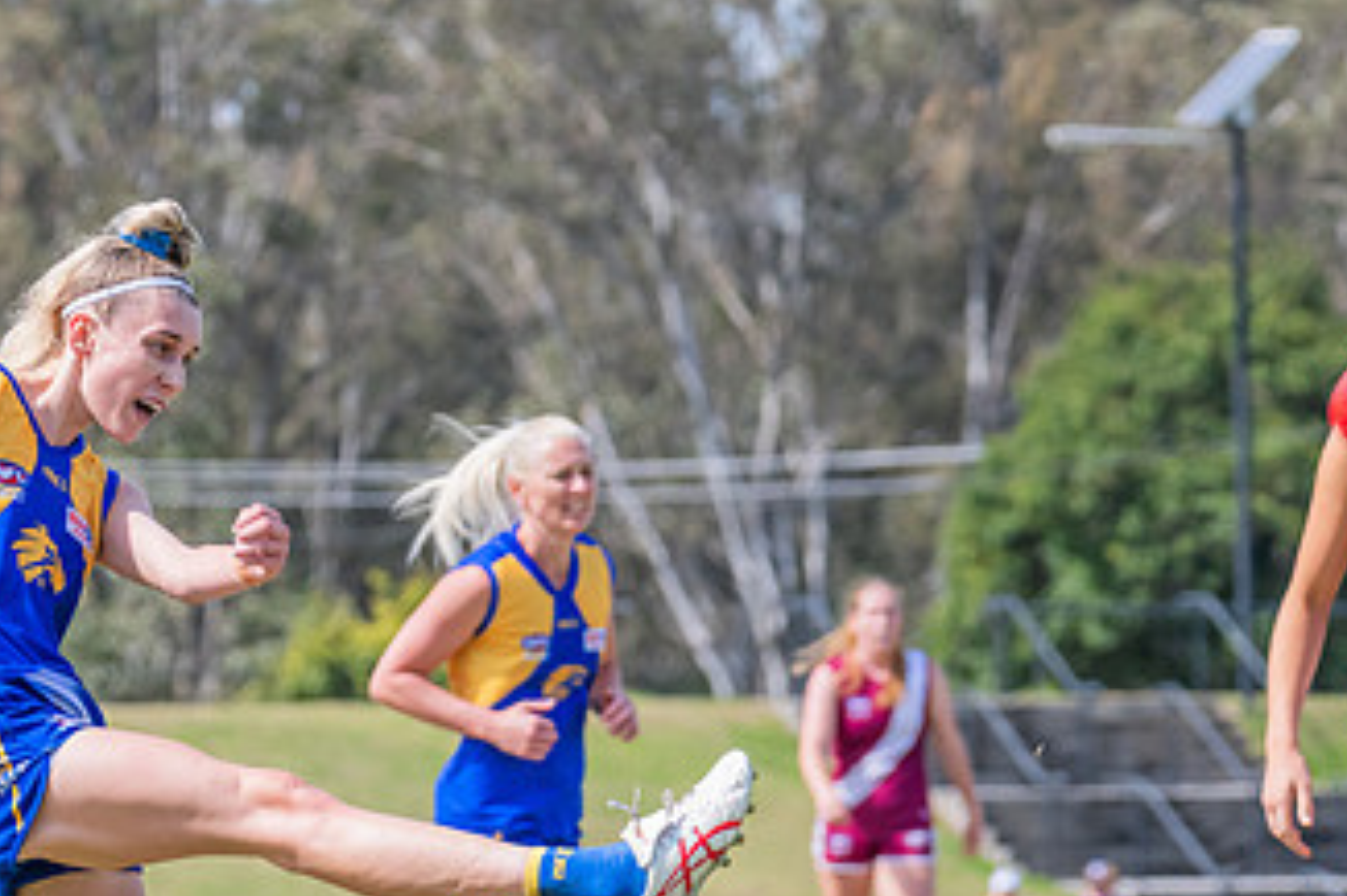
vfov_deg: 2.9
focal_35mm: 479
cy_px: 699
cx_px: 310
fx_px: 17913
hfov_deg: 4.3
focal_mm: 240
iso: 800
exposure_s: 1/1250
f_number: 9
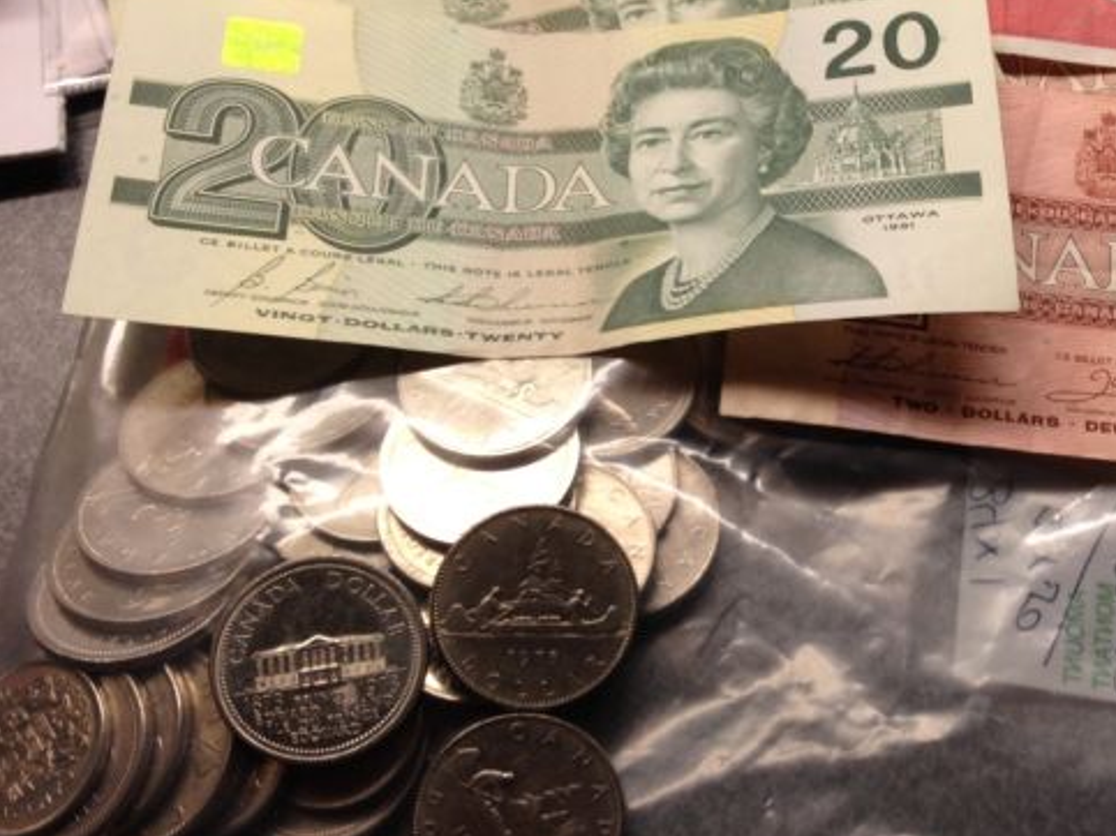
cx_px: 869
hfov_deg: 32.5
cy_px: 335
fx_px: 1869
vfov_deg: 25.2
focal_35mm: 58
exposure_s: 1/24
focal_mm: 4.28
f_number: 2.4
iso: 64
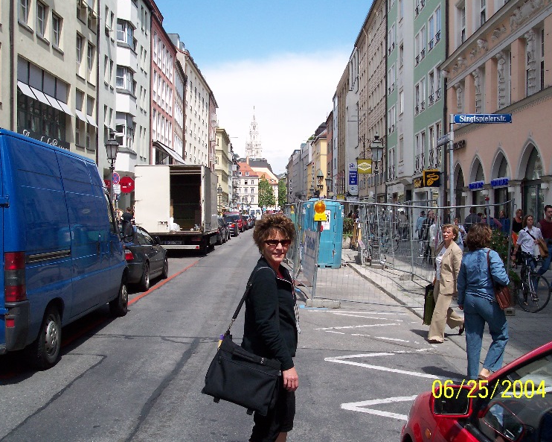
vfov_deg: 37.3
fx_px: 653
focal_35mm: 40
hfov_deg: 45.8
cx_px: 279
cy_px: 221
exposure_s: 1/500
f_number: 4.8
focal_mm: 8
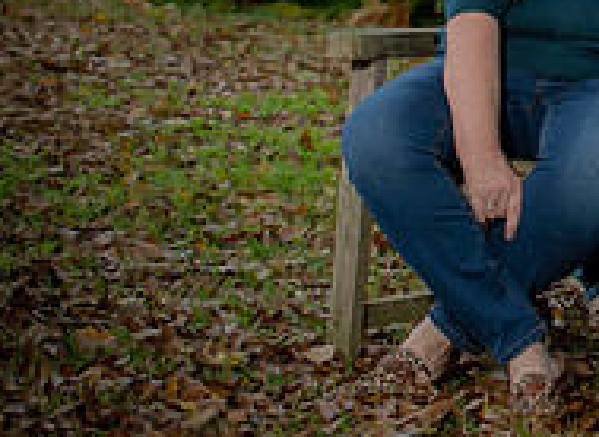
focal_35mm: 229
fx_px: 3925
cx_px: 985
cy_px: -191
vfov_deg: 6.3
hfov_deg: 8.5
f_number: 3.5
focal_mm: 70
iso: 160
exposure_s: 1/200
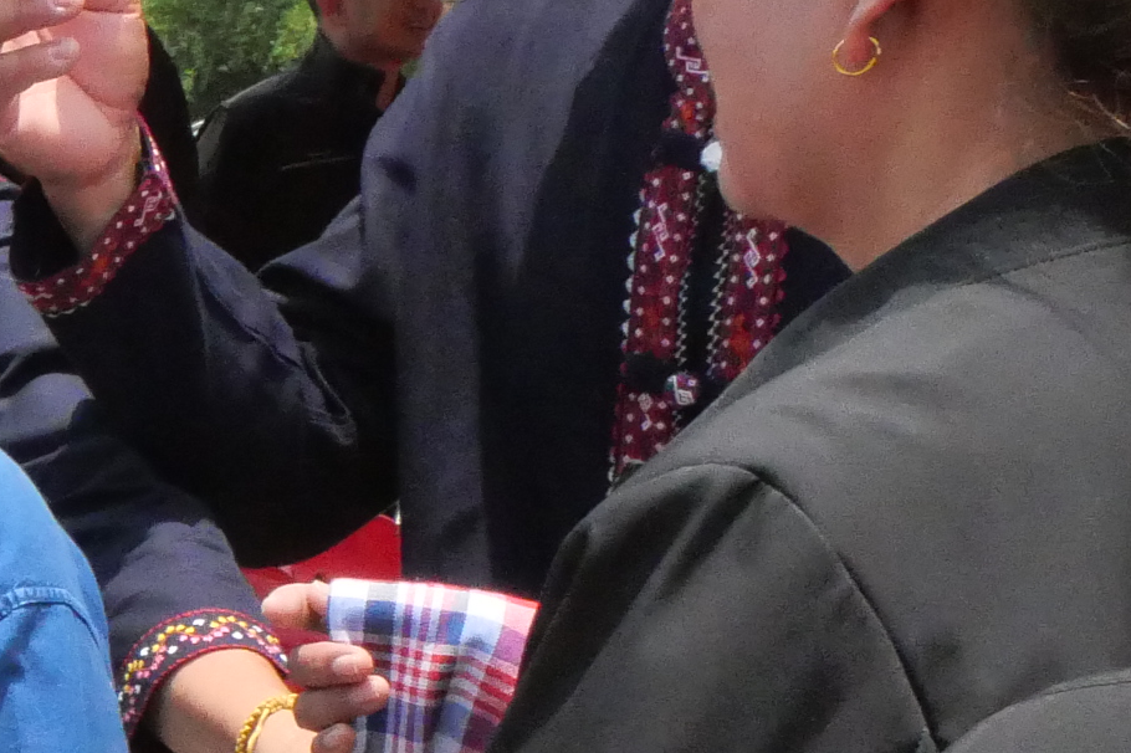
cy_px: 675
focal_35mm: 98
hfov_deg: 16.0
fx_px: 3078
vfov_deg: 13.8
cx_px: -1152
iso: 3200
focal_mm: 12
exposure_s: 1/2000
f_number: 13
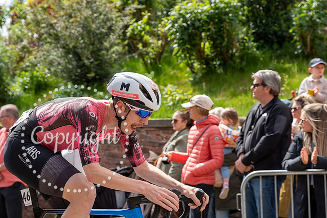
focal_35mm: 70
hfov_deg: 28.8
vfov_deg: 19.5
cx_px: 164
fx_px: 636
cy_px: 109
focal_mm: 70
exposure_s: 1/1000
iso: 500
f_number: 5
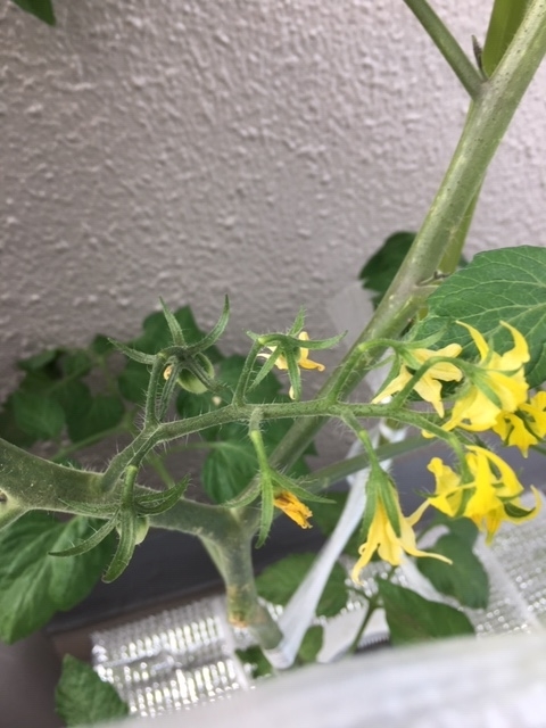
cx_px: 273
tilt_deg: -37.7
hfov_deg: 48.2
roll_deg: +6.7
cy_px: 364
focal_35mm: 29
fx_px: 610
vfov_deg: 61.7
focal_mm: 4.15
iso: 25
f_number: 2.2
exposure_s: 1/120
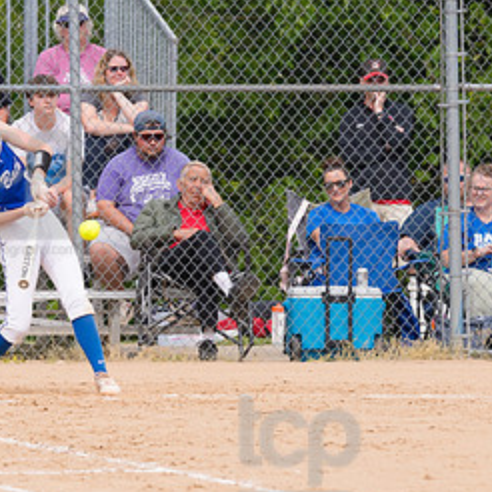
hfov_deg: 2.9
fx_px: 9680
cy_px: 186
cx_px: 16
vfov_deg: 2.9
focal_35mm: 602
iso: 320
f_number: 5.6
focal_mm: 200
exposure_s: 1/1600
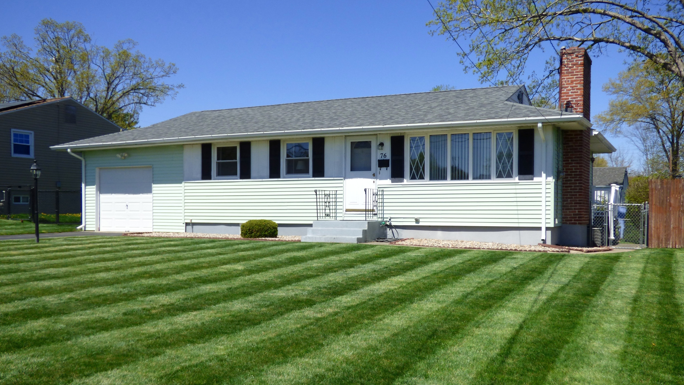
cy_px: 229
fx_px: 653
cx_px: 342
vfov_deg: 32.7
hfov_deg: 55.3
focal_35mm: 36
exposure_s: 1/1600
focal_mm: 5.97
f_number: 3.4
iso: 100
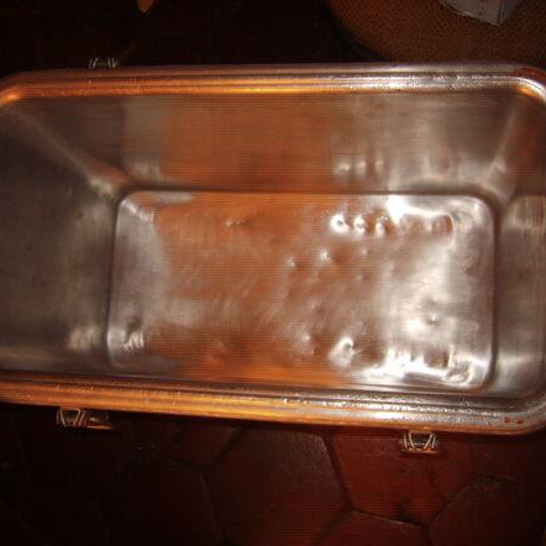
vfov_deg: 40.0
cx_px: 246
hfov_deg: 40.0
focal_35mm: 42
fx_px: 749
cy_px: 275
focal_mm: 7.4
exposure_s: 1/30
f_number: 2.8
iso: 100
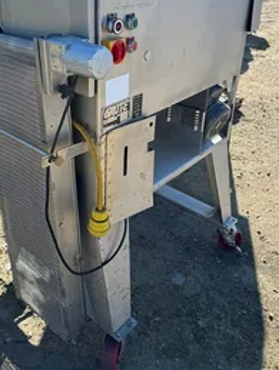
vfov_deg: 49.2
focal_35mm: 37
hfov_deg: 38.7
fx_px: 397
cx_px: 117
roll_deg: -1.0
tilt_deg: -24.1
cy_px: 123
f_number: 1.78
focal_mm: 6.86
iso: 80
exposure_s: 1/2105
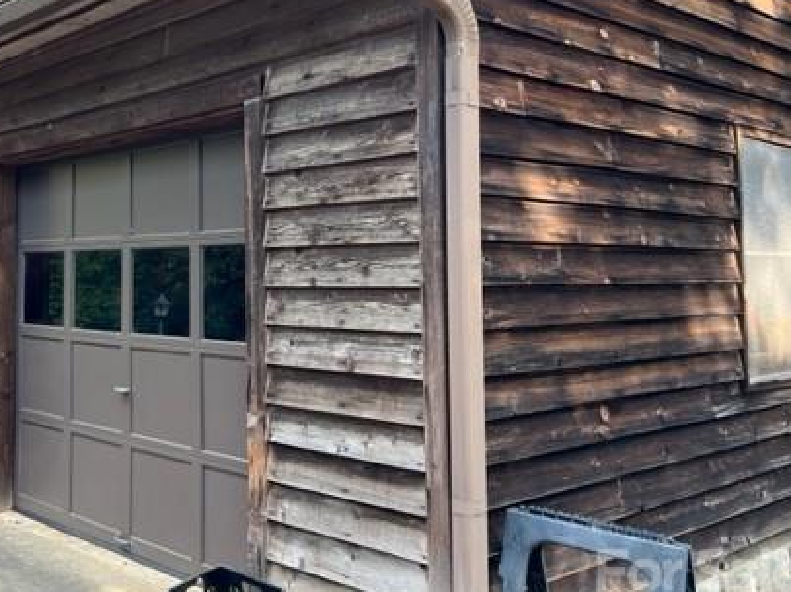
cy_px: 226
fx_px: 936
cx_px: 189
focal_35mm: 41
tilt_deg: +3.8
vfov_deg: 34.9
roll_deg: +0.5
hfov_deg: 44.2
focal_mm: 5.7
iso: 50
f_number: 1.5
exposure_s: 1/171
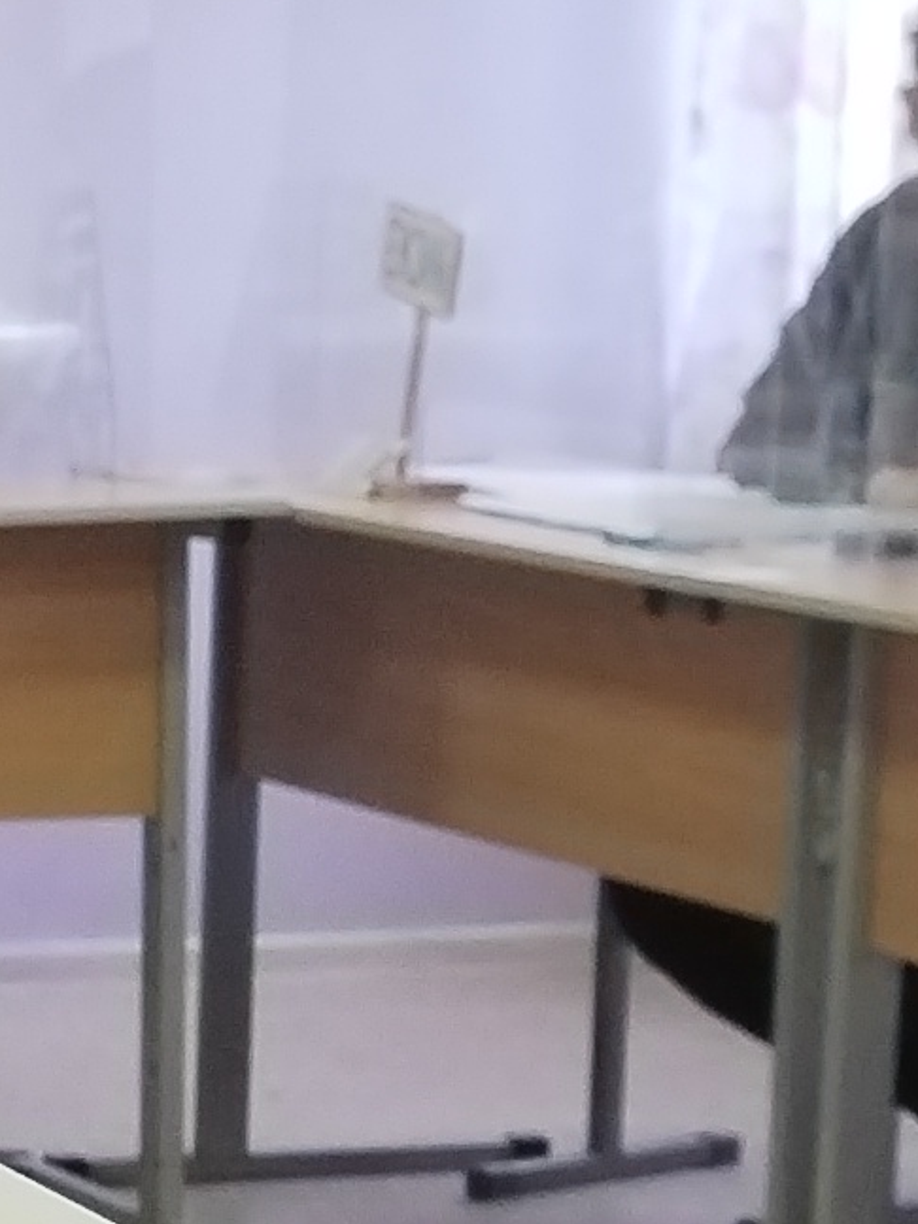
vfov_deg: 10.7
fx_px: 6541
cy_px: 803
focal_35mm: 185
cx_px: -2093
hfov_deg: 7.0
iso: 495
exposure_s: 1/33.3
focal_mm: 4.75
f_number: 1.8
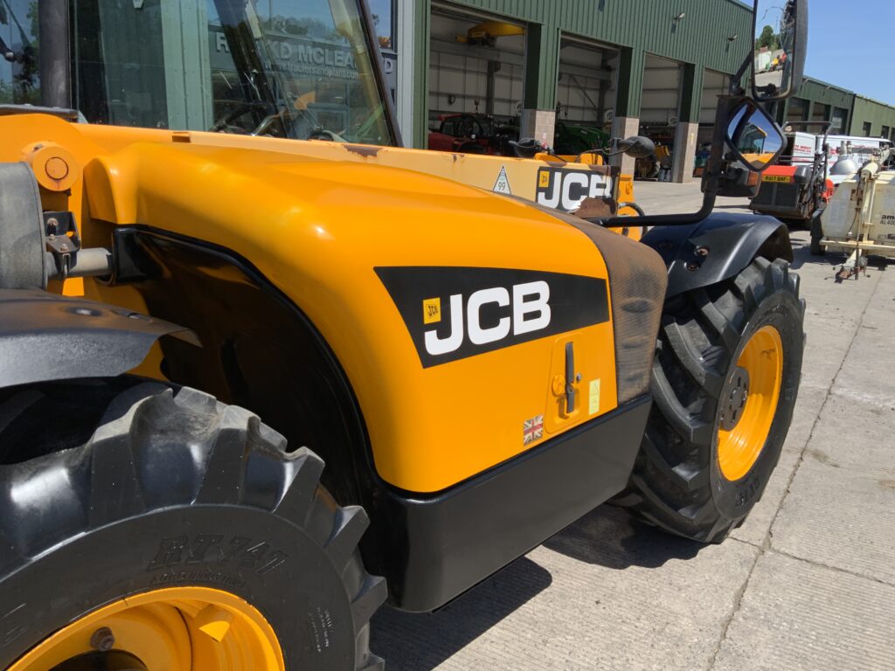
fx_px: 750
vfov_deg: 48.2
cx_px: 448
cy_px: 336
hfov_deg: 61.7
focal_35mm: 29
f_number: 1.8
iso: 16
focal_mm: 3
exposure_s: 1/1577
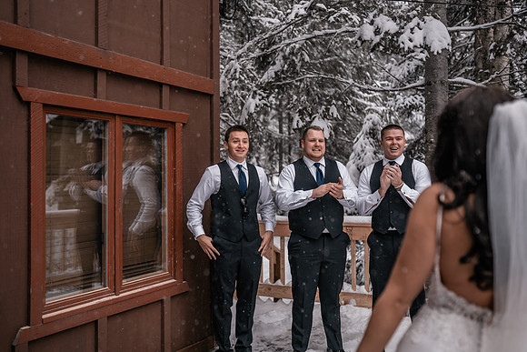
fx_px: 519
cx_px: 264
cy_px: 176
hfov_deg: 53.8
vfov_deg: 37.4
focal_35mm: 35
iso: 200
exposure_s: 1/400
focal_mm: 35
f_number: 2
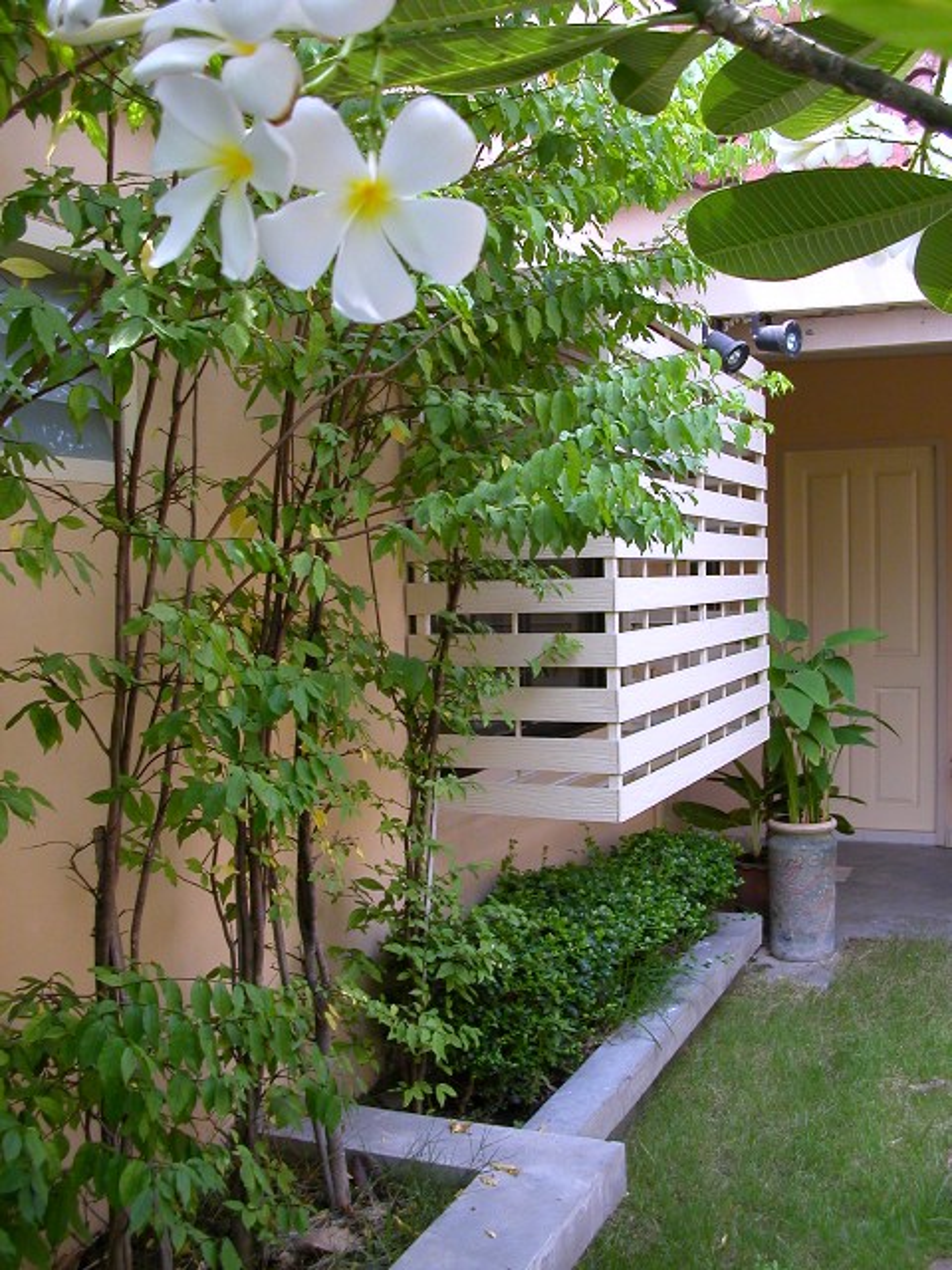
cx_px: 476
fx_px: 1357
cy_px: 635
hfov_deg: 38.7
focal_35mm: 37
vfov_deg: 50.1
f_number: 2.7
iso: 100
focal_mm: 5.6
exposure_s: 1/303
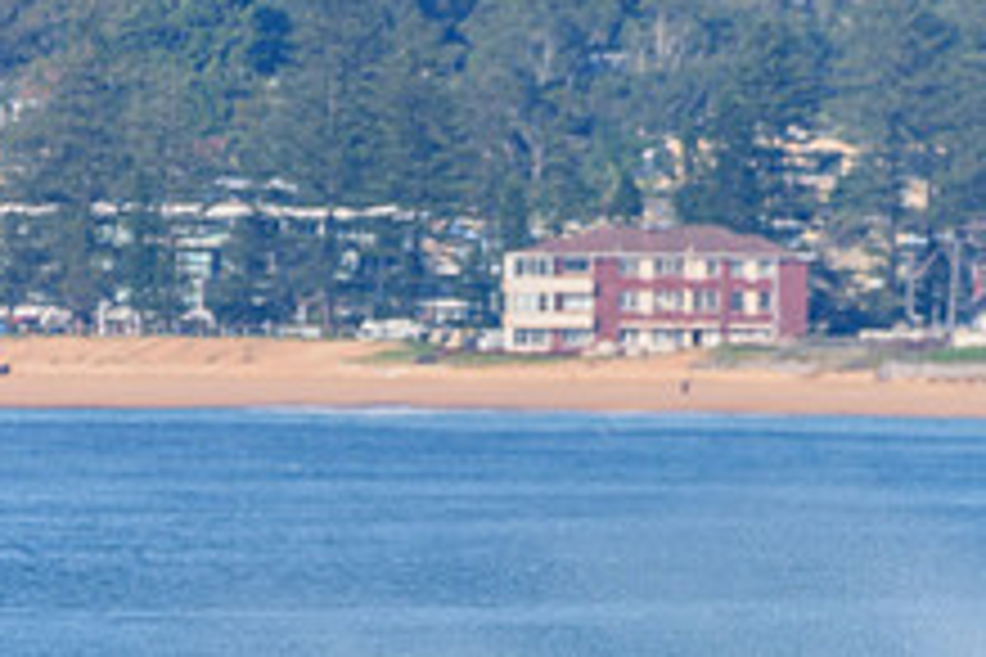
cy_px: 817
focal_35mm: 1323
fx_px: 36233
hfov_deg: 1.6
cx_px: 347
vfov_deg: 1.0
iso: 160
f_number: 5.6
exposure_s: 1/2000
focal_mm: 500
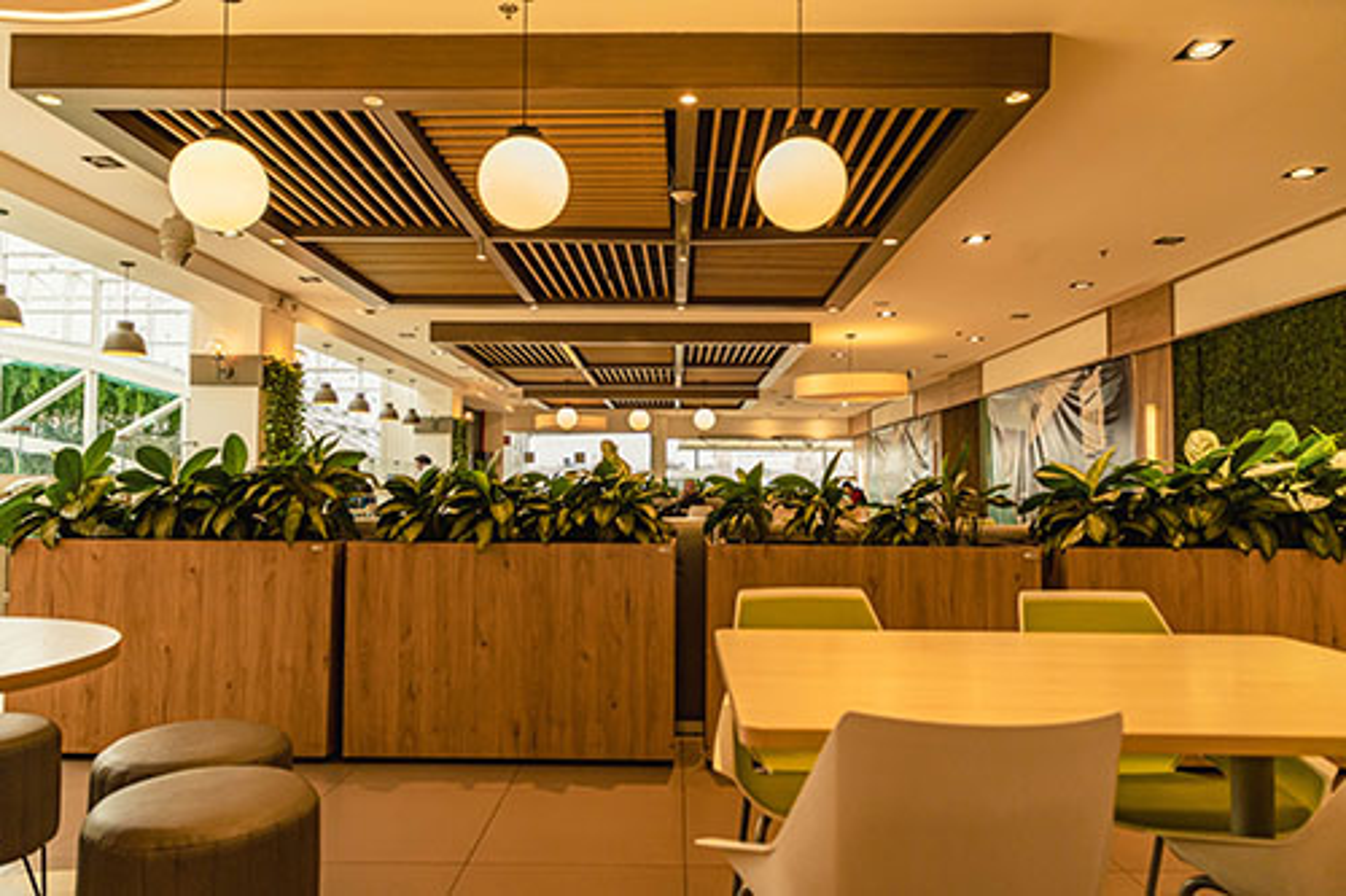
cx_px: 673
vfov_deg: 53.1
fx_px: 897
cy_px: 448
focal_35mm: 24
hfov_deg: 73.8
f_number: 4
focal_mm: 24
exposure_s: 1/250
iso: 1600
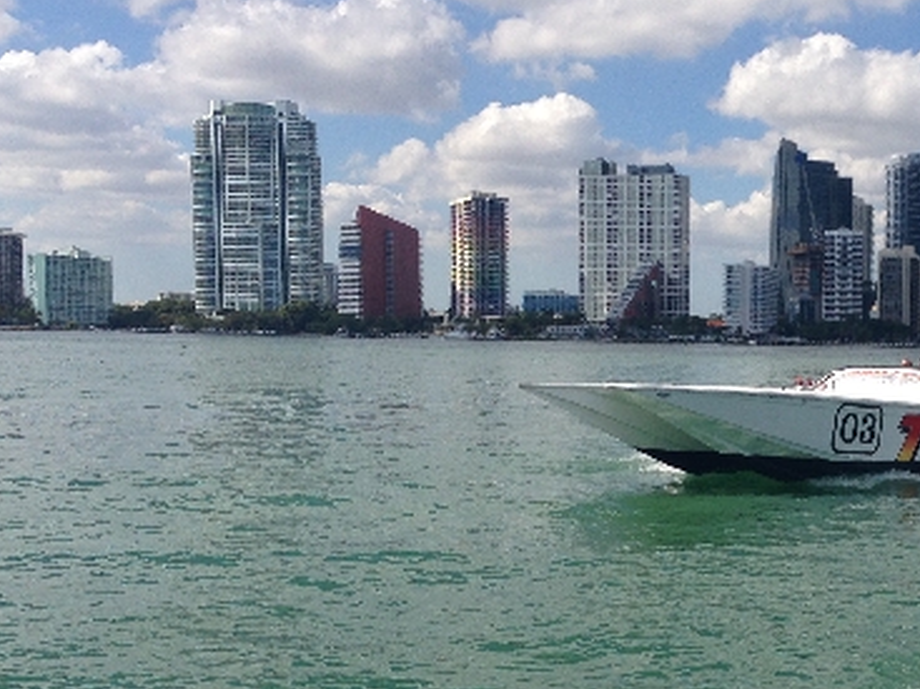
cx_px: 817
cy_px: 482
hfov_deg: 29.5
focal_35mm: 63
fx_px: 1674
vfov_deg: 23.1
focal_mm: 4.12
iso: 50
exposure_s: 1/2584
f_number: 2.4
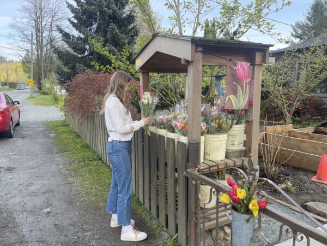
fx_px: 246
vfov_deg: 53.1
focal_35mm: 26
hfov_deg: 67.3
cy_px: 123
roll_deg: +0.1
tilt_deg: -7.1
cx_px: 164
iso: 50
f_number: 1.6
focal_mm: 5.1
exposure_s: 1/750
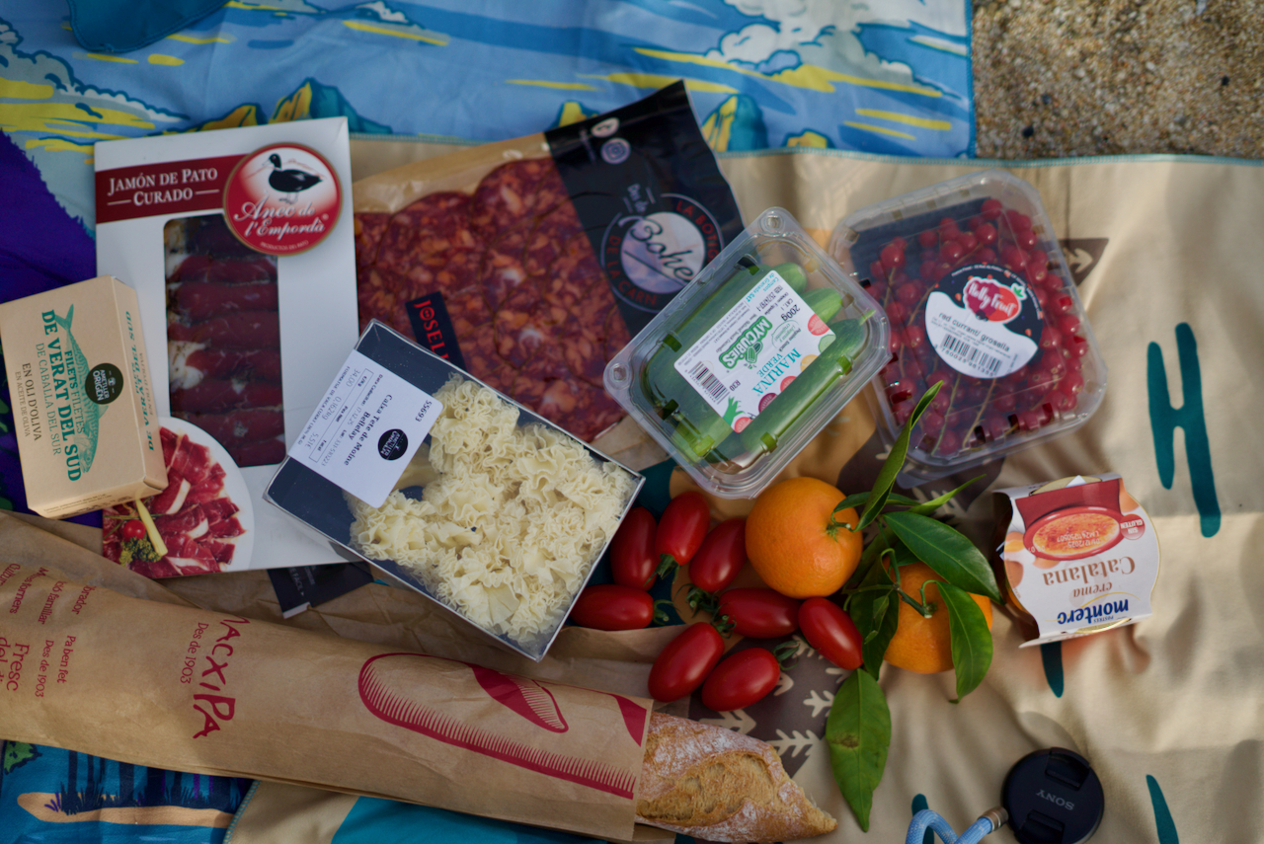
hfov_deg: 39.6
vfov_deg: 27.0
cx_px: 632
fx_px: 1756
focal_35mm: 50
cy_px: 422
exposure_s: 1/2500
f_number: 1.8
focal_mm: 50
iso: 100
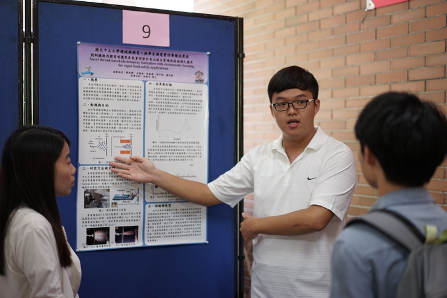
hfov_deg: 36.2
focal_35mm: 55
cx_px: 224
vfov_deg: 24.6
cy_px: 149
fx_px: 683
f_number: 1.8
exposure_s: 1/100
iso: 320
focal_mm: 55
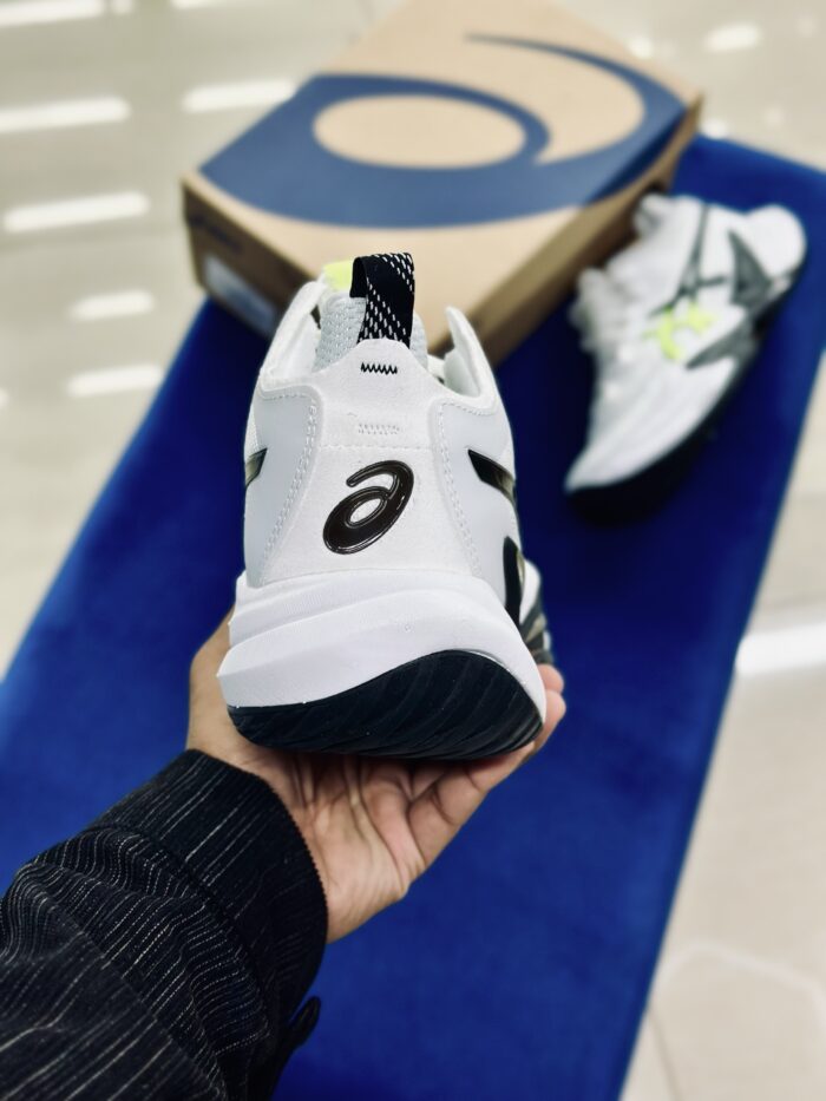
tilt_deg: -58.6
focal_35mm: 48
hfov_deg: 30.3
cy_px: 550
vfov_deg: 39.7
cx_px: 413
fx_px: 1527
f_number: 1.78
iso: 80
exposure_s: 1/100
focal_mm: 6.86
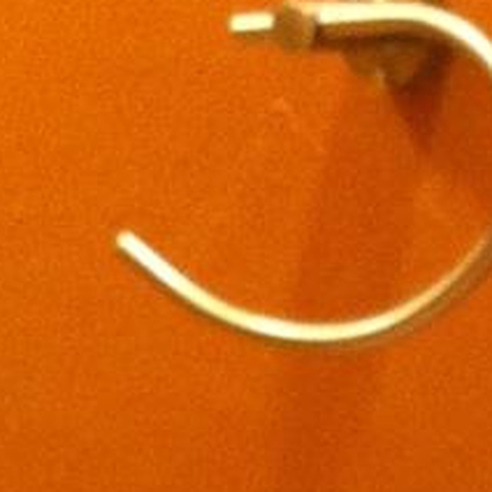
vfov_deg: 7.5
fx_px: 3602
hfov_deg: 7.3
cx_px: 1168
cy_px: 968
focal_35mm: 224
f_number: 2.8
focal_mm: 3.85
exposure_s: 1/15
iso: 160
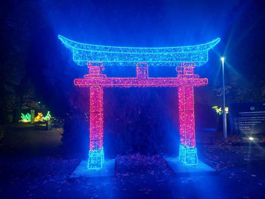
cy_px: 100
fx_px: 191
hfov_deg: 69.4
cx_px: 132
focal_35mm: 25
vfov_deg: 54.9
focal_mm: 5.23
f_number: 1.8
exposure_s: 1/50
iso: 200
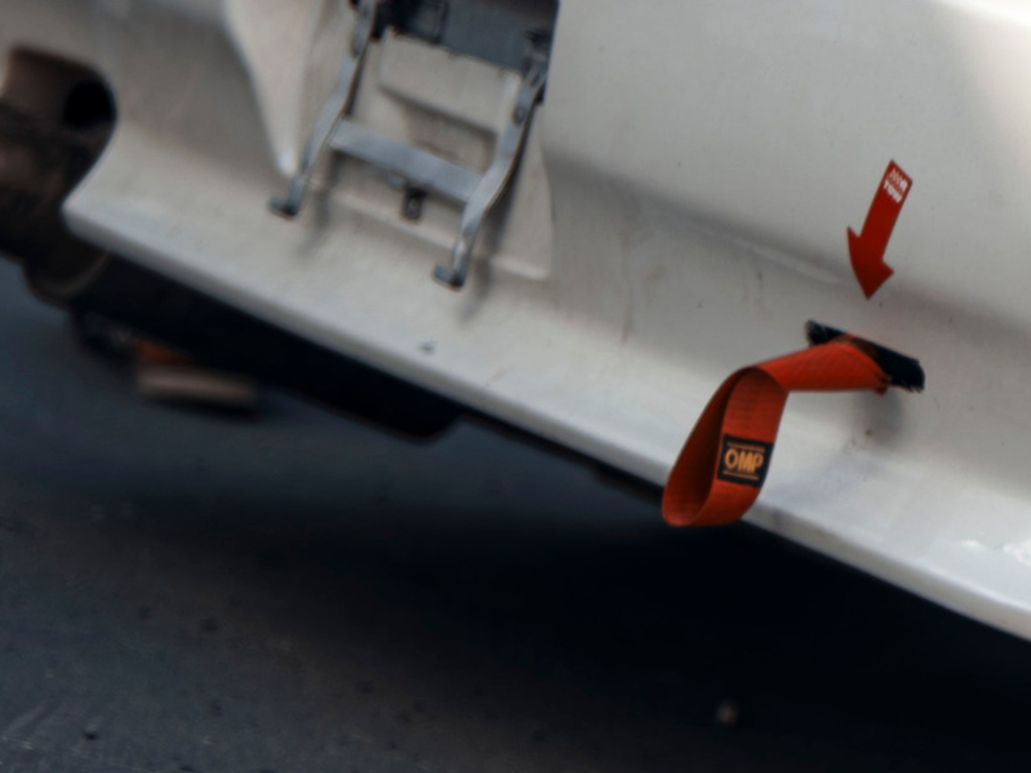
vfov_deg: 5.1
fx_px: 8634
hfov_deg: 6.8
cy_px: 58
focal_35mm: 290
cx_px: 1425
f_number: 1.8
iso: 100
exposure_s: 1/200
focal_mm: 85
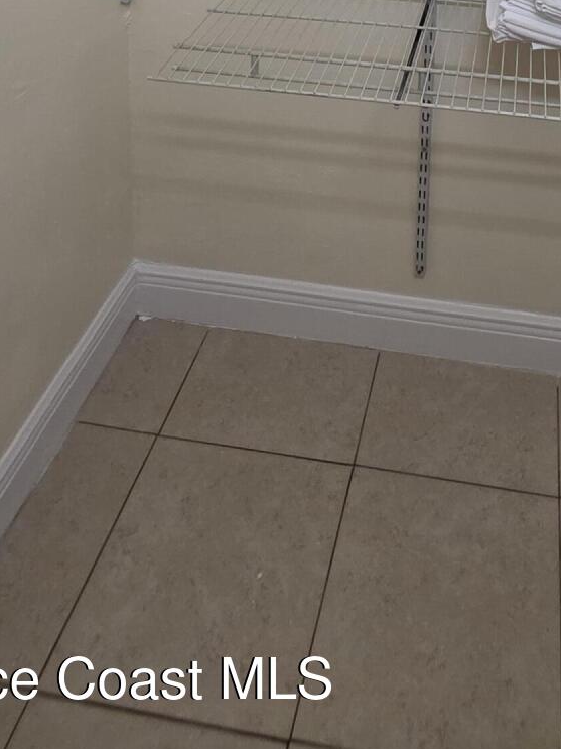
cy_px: -237
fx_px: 757
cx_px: 447
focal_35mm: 35
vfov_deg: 35.1
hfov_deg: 39.1
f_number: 1.9
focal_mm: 2.2
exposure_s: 1/120
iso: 160
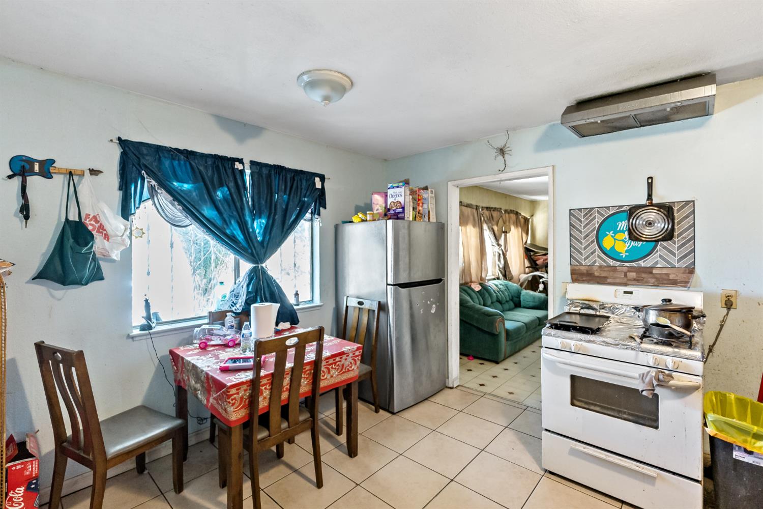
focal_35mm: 16
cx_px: 382
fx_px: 335
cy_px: 254
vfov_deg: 74.4
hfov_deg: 97.5
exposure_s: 1/160
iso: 1600
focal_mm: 15.8
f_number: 2.8
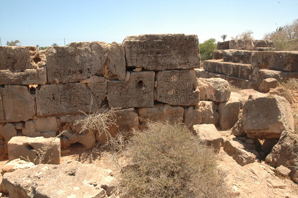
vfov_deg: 47.8
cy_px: 99
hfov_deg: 67.5
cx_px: 149
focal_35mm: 27
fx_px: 223
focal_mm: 18
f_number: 13
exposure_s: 1/100
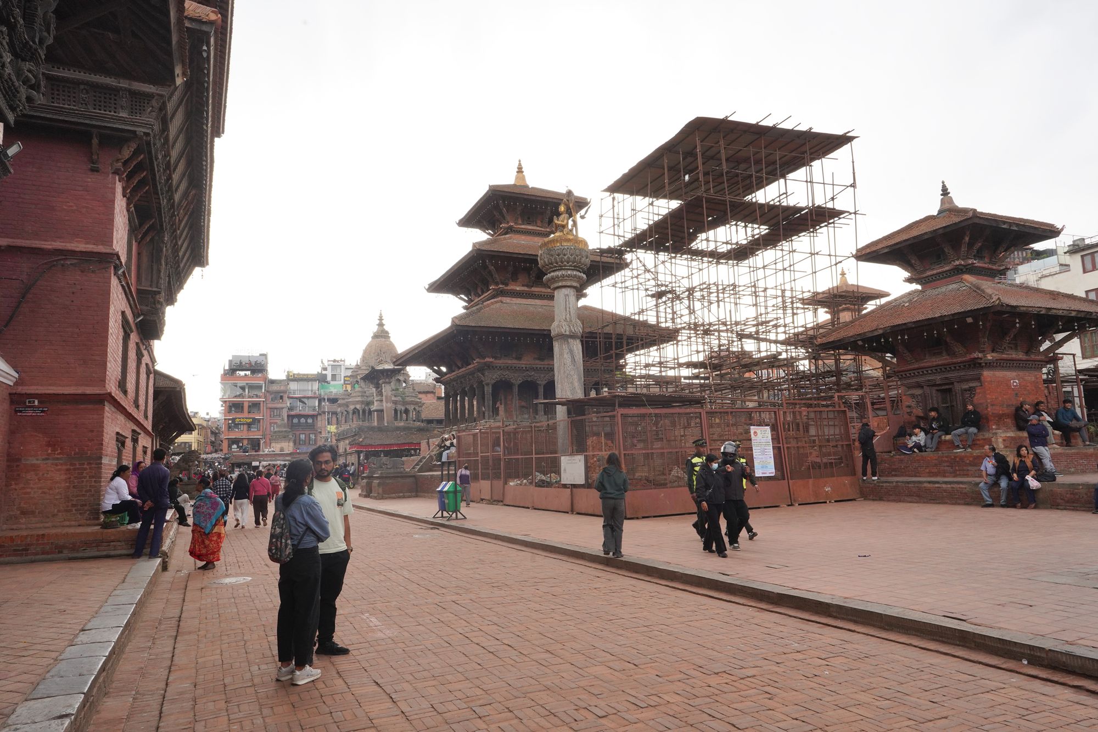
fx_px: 732
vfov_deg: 53.1
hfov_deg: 73.7
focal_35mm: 24
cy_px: 366
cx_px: 549
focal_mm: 24
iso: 800
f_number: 16
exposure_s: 1/100
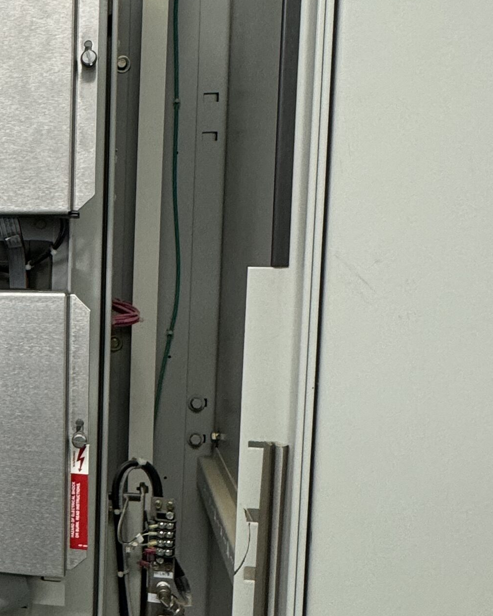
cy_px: 308
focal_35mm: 44
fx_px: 802
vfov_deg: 42.0
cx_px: -84
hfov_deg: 29.7
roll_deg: -0.3
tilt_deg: -6.2
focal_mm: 2.22
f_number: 2.2
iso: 160
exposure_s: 1/120
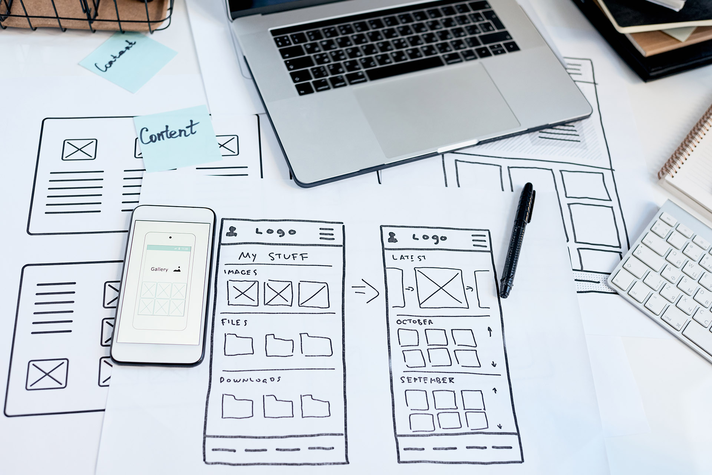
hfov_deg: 54.4
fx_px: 692
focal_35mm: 35
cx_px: 356
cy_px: 238
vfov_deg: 37.9
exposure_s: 1/100
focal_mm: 35
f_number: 3.5
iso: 800
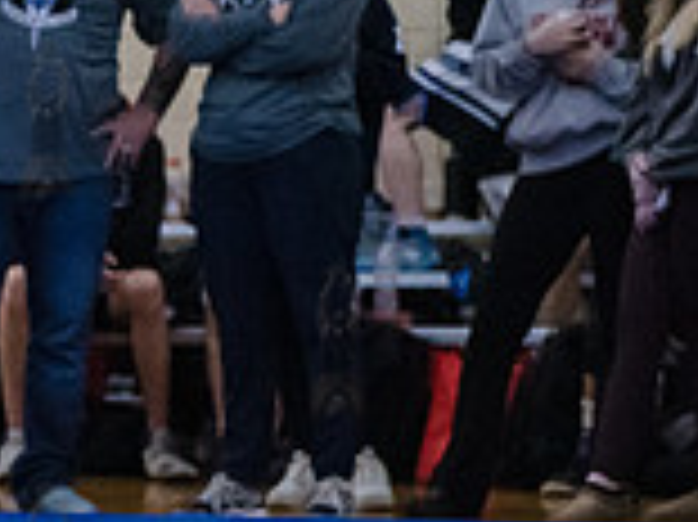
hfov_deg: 8.6
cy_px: 335
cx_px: -536
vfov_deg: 6.7
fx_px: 4493
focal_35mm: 223
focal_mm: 62
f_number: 3.2
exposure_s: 1/400
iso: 8000
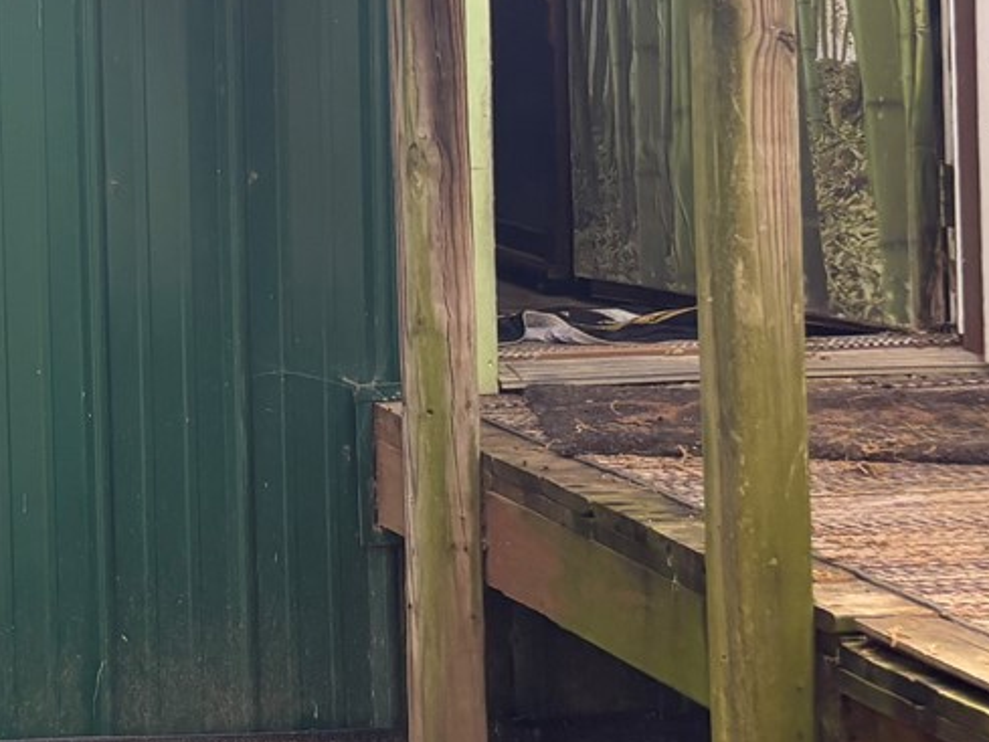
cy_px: -121
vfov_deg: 14.1
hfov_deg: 16.8
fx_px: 2915
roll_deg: +1.3
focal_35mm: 102
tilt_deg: +0.4
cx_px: -649
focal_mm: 5.96
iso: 50
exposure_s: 1/372
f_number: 1.6
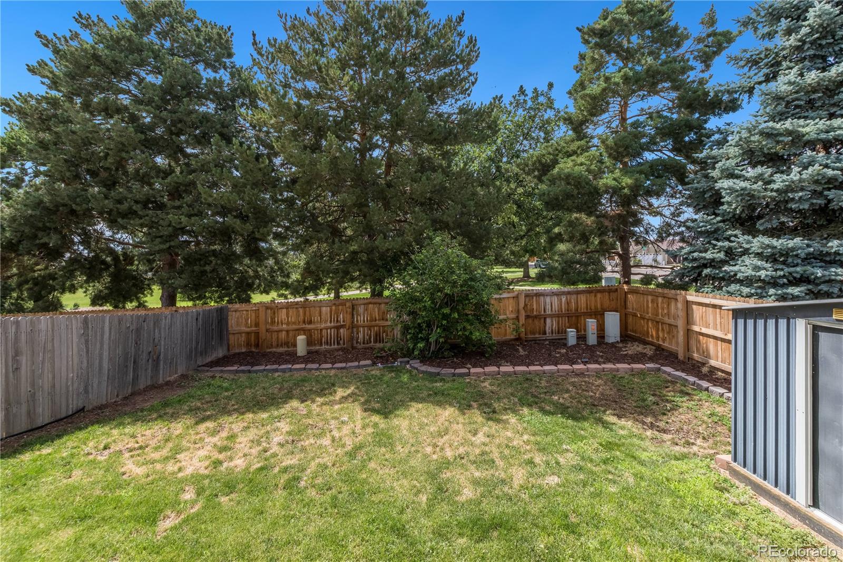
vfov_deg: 77.3
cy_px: 281
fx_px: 351
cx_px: 422
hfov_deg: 100.4
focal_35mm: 15
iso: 200
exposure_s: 1/250
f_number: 10
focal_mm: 10
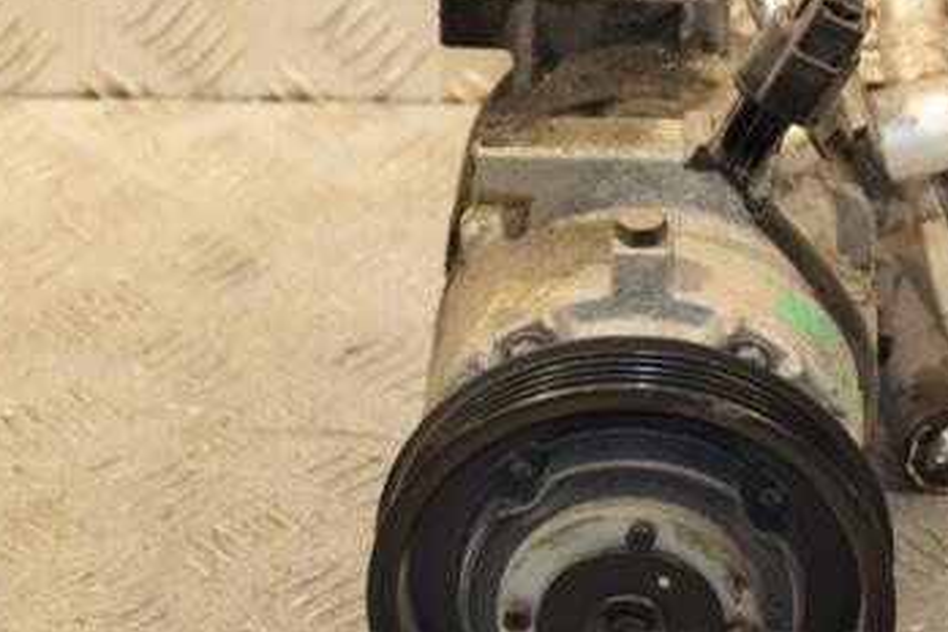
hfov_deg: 13.7
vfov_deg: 9.1
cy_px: 311
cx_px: 564
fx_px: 3950
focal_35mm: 150
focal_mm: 58
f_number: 5
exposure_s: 1/125
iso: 800
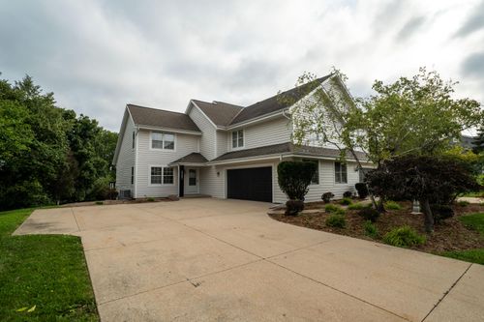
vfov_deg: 69.0
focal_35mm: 17
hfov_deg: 91.9
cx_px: 242
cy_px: 161
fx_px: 234
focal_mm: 17
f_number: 6.3
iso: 100
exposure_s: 1/160
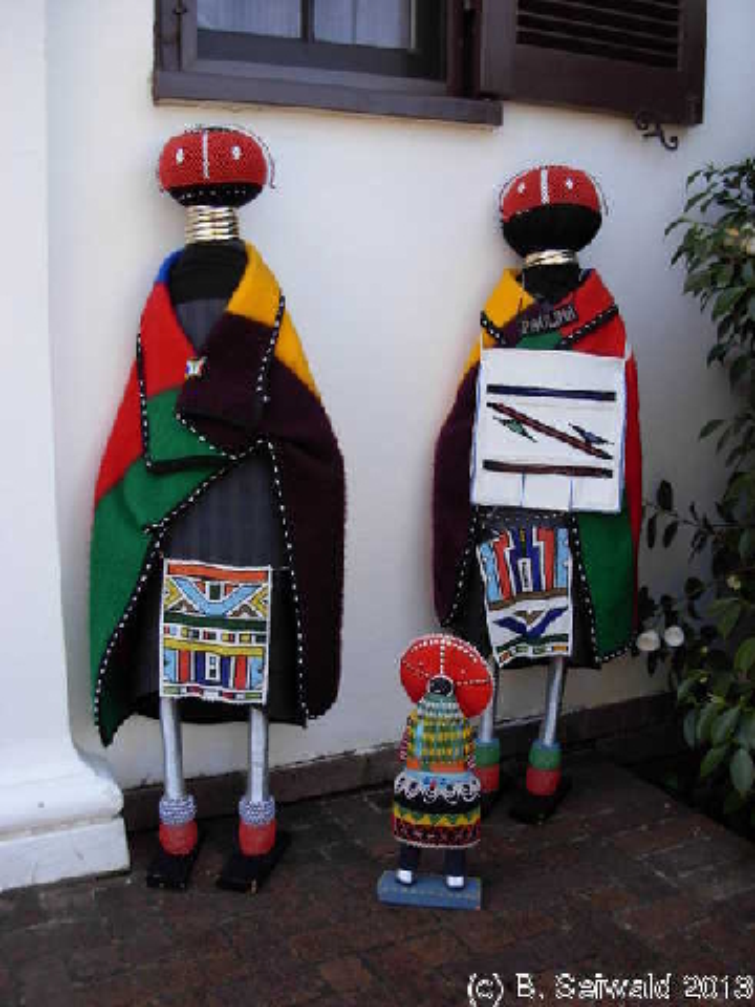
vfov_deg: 49.0
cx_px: 378
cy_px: 504
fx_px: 1105
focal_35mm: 38
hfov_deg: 37.7
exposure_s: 1/166
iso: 79
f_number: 2.9
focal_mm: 6.3
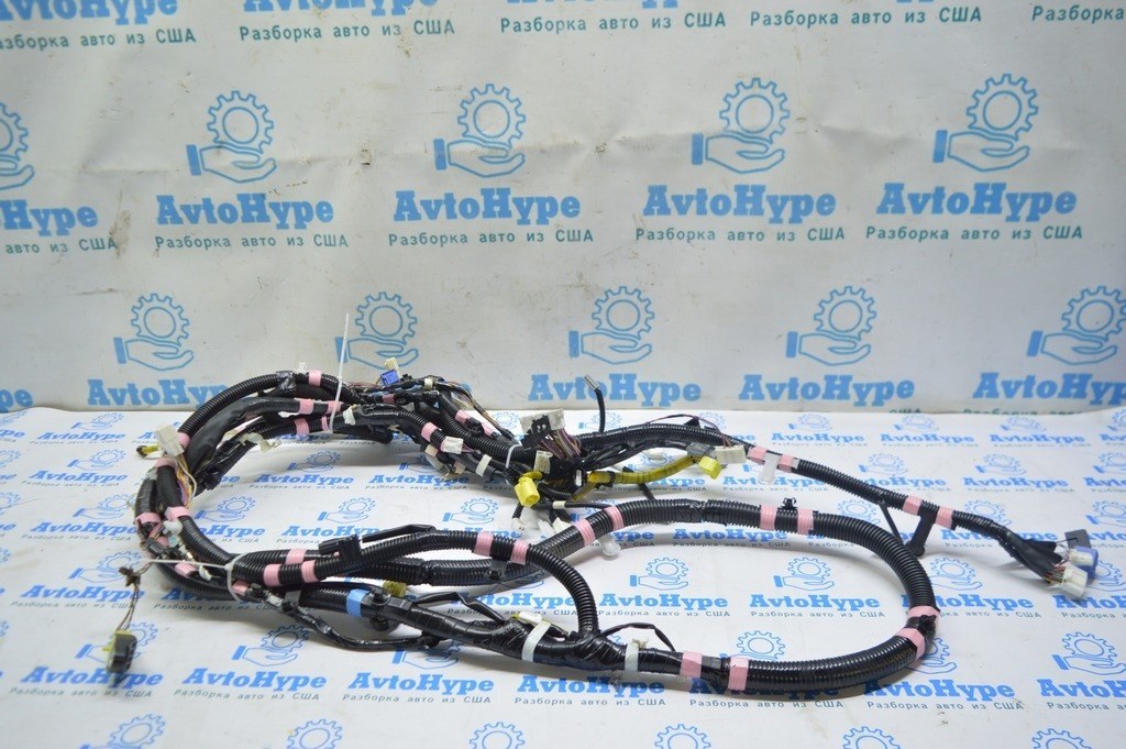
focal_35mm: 27
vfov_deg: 47.9
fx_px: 844
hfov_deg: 67.4
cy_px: 374
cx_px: 563
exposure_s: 1/40
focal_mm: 18
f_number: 3.5
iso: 400
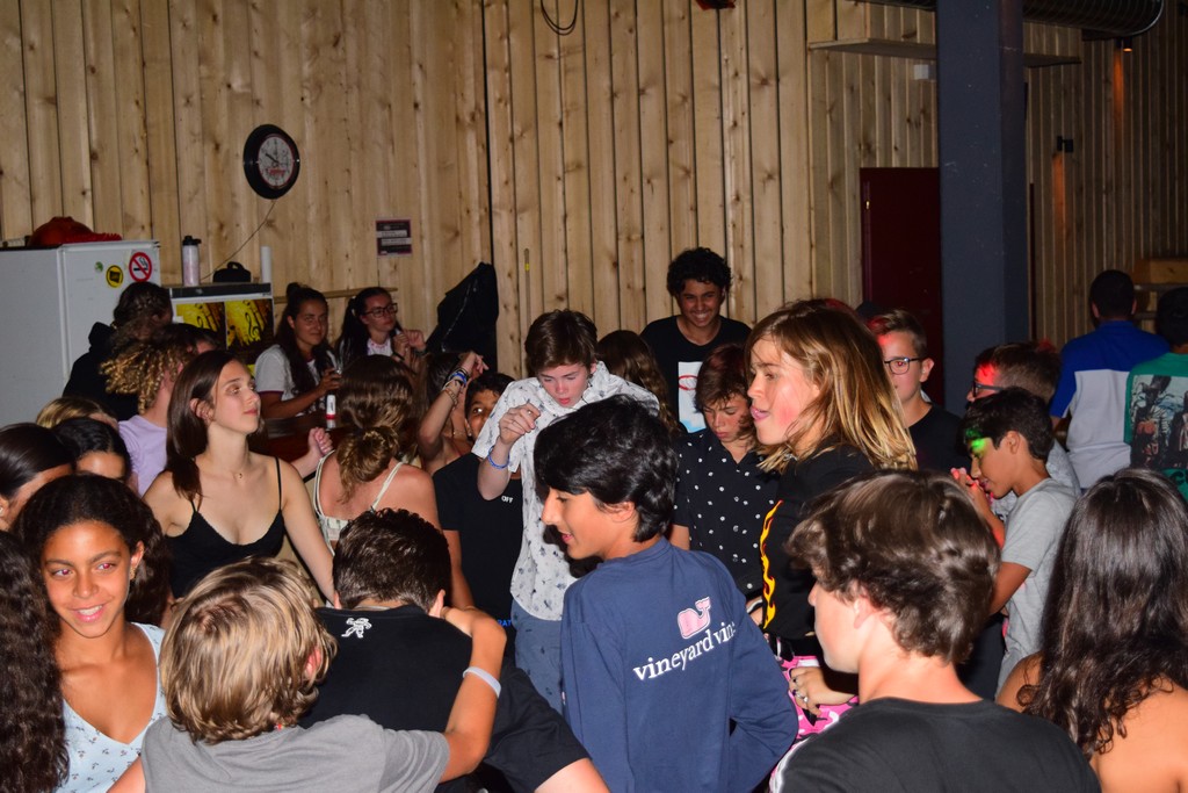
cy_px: 396
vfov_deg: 21.6
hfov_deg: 31.9
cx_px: 594
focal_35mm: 63
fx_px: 2079
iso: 1600
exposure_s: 1/200
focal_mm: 42
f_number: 5
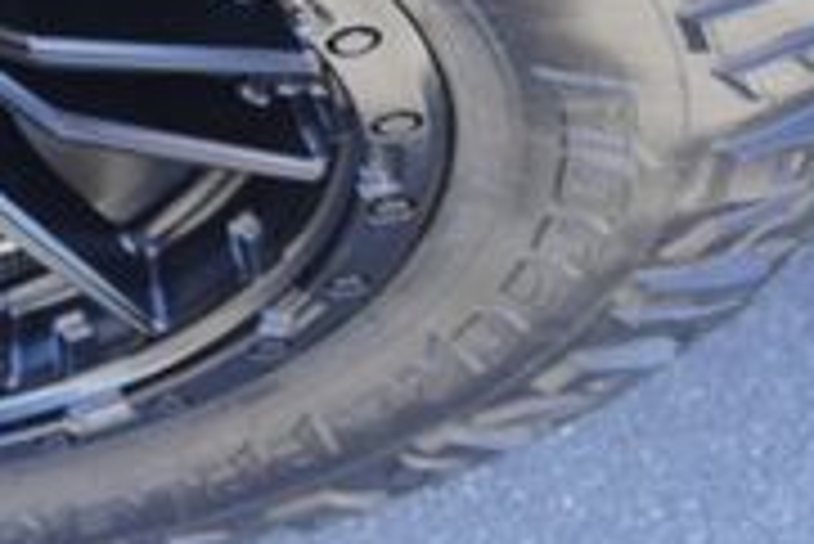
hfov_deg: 21.2
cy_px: -315
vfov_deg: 14.8
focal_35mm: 85
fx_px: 1923
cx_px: -297
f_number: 4
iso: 500
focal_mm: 16
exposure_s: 1/160
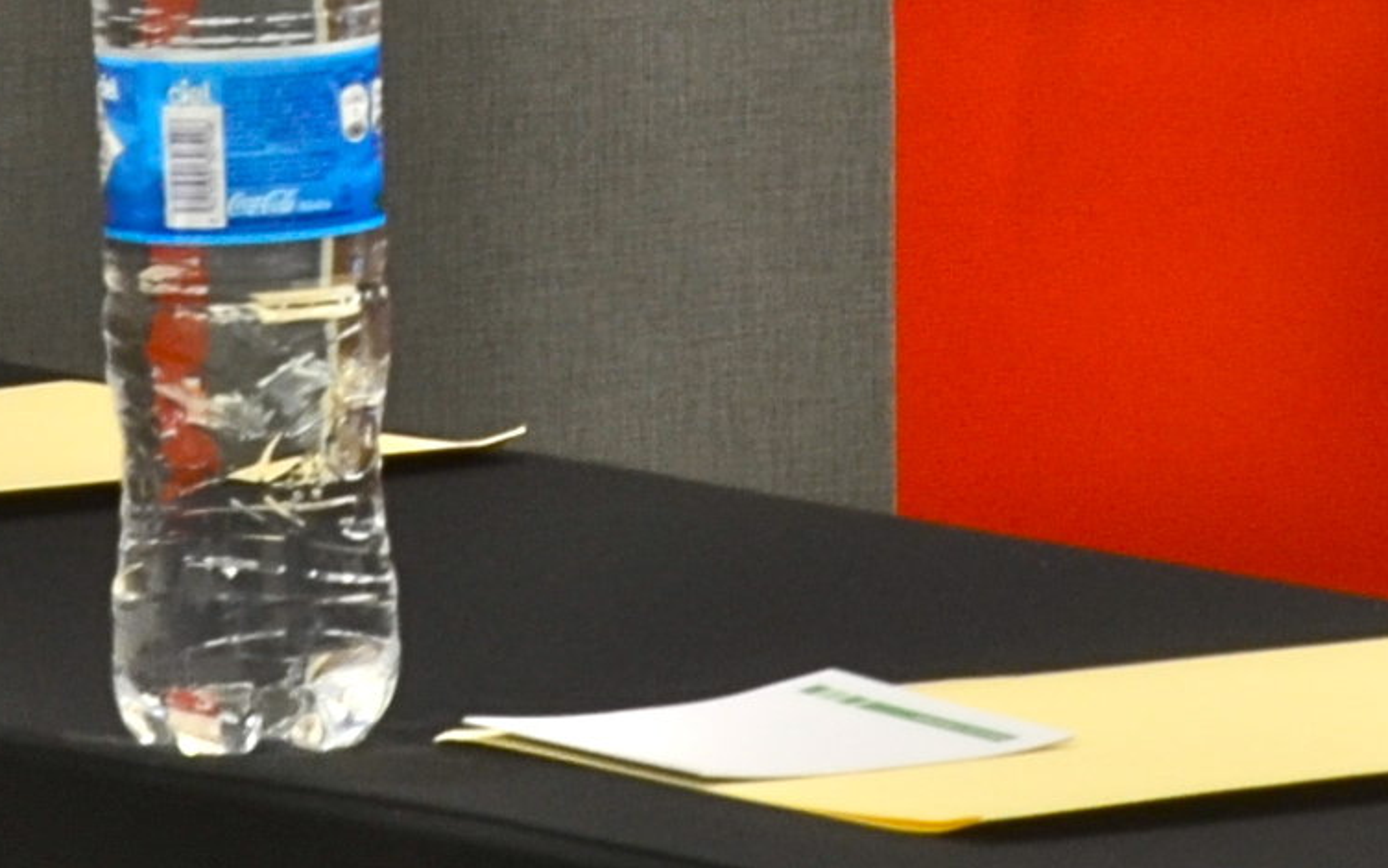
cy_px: -1272
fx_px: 21183
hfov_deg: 3.7
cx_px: 3518
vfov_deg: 2.3
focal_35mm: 560
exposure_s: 2
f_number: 13
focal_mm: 56
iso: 200
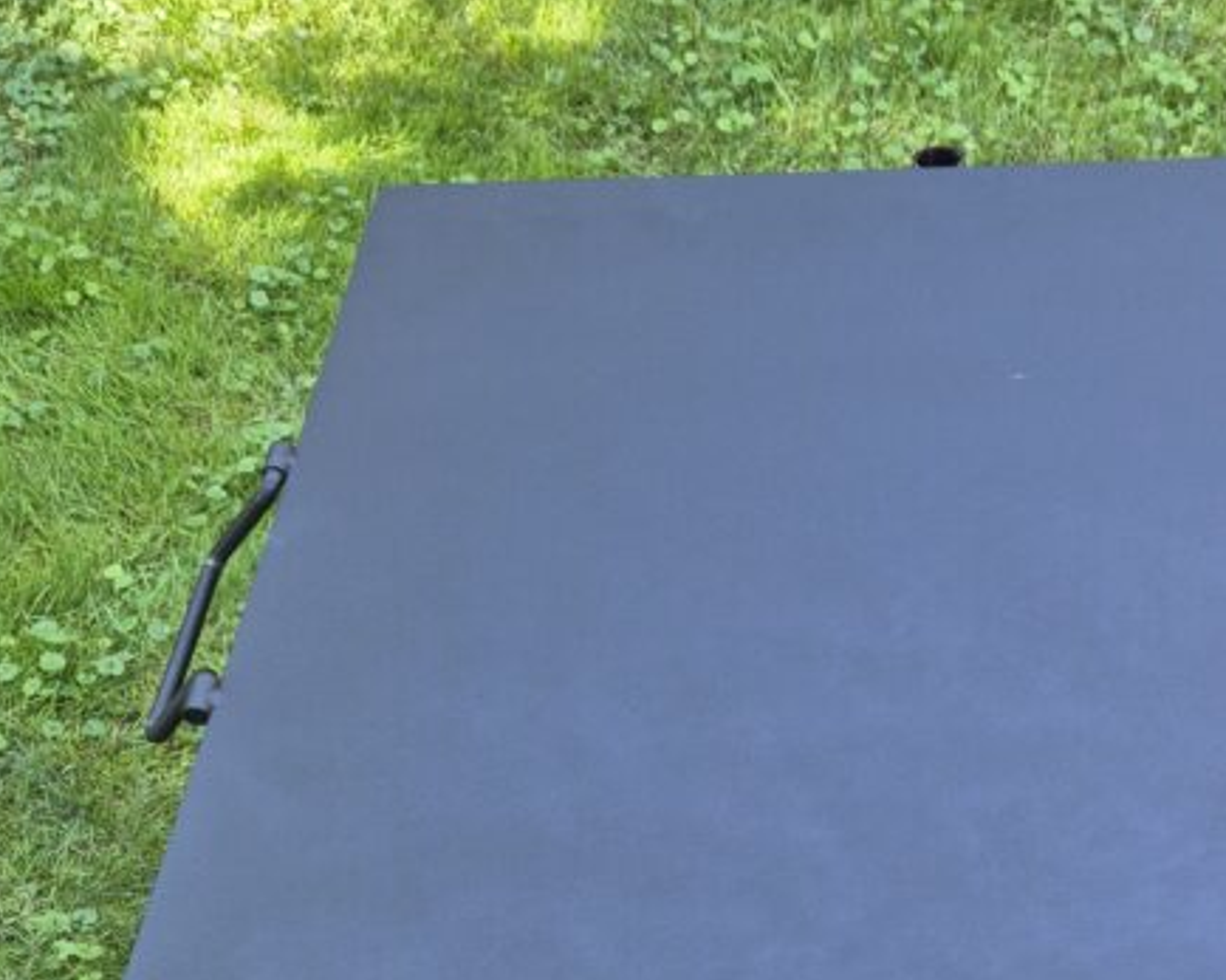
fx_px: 1923
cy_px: 717
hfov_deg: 34.5
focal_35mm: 53
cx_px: 935
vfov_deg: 28.2
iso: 50
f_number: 1.8
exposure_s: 1/180
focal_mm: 5.4
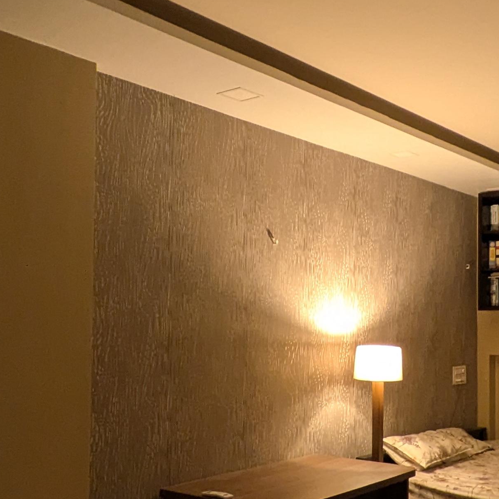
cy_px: 288
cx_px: 356
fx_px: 750
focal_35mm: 46
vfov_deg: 36.7
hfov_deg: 36.2
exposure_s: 1/25
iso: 451
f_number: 2.2
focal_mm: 1.83
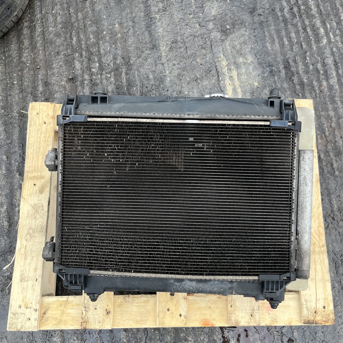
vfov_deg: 52.5
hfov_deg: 52.5
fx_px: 348
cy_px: 181
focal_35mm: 31
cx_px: 173
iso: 80
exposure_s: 1/121
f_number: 1.6
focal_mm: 5.1
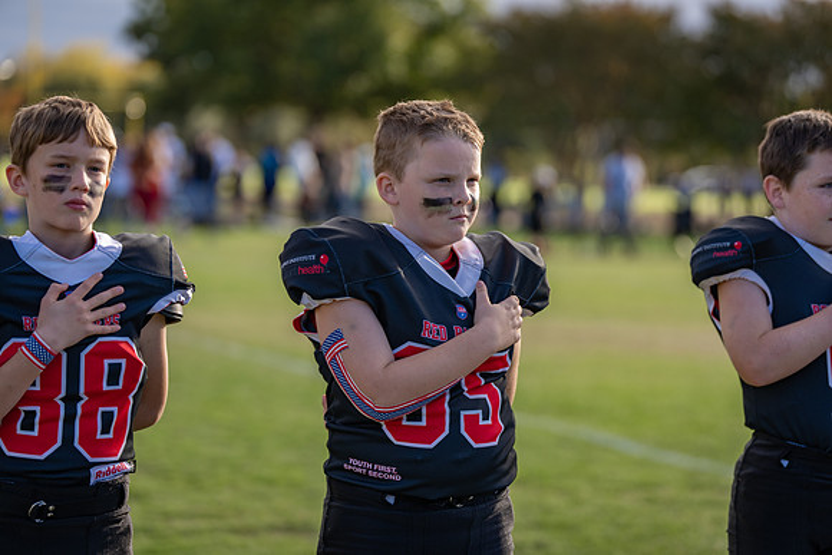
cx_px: 416
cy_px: 278
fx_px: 2566
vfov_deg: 12.3
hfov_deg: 18.4
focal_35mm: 111
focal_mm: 111
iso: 100
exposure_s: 1/640
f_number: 2.8
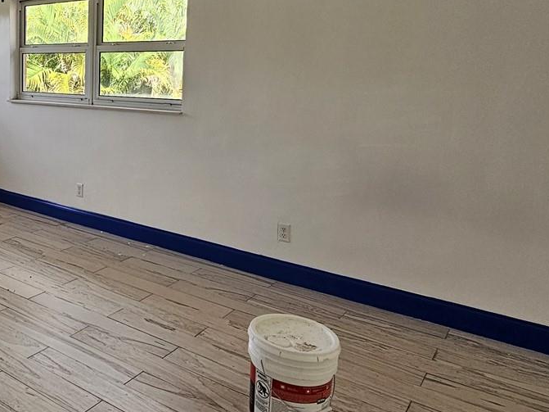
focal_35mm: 31
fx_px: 492
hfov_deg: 51.9
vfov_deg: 44.9
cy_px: 143
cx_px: 61
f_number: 2.2
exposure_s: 1/120
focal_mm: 2.2
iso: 80
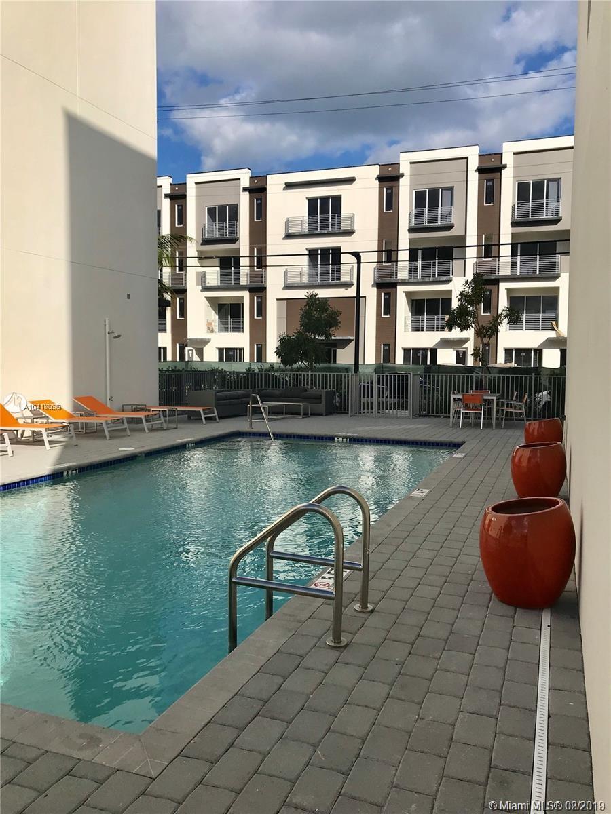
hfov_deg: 49.7
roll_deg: -0.3
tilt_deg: -2.8
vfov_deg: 63.4
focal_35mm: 28
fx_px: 659
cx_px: 306
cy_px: 407
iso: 20
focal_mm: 3.99
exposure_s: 1/4167
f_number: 1.8
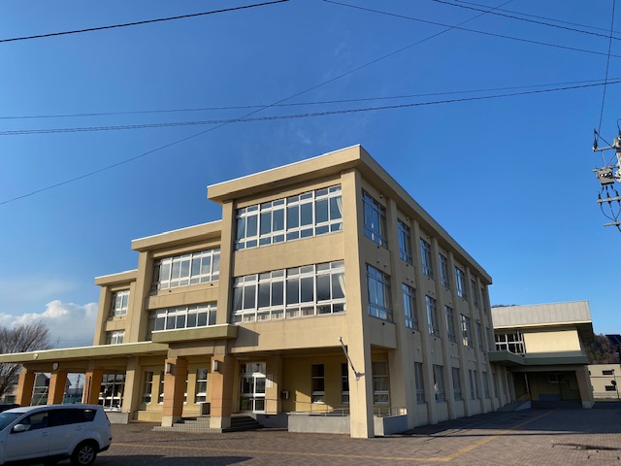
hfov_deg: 67.3
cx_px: 310
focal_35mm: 26
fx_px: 466
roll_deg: +0.5
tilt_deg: +19.6
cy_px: 233
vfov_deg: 53.1
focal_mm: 4.25
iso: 32
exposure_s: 1/3215
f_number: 1.8
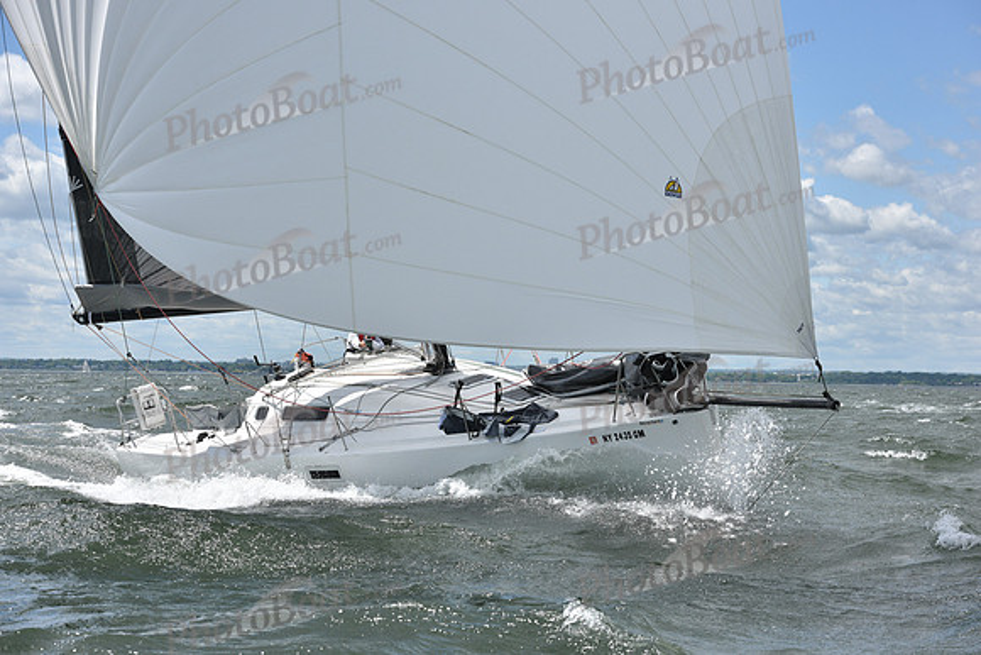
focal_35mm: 70
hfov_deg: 28.8
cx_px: 490
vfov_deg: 19.5
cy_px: 328
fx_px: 1908
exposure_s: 1/1600
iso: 320
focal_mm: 70
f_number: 8
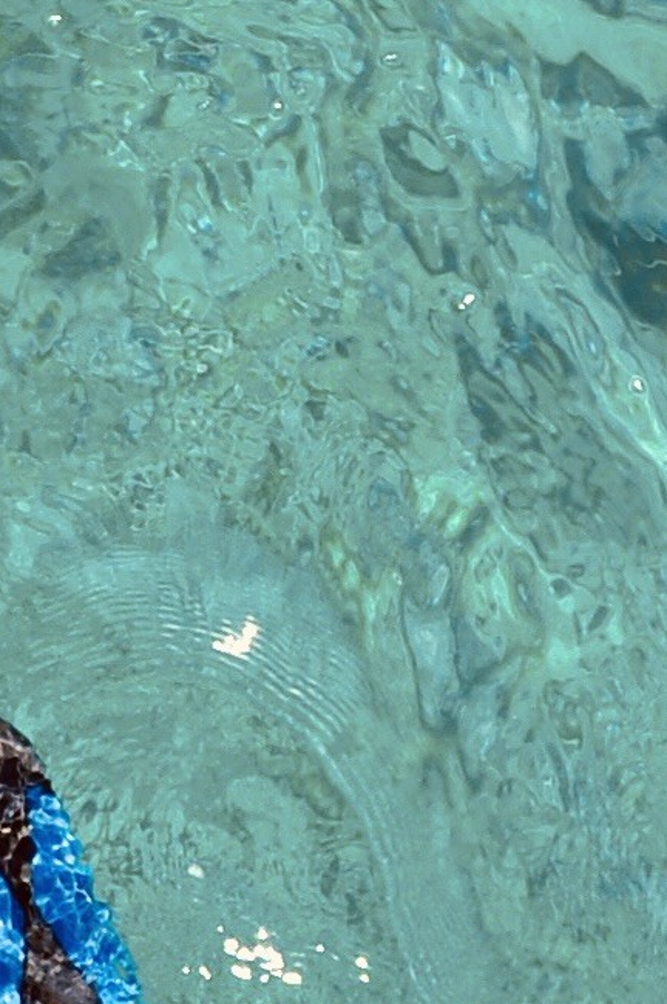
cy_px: -383
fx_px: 10471
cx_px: -644
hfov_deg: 3.6
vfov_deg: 5.4
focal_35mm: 376
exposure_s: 1/200
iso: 200
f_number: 8
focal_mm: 38
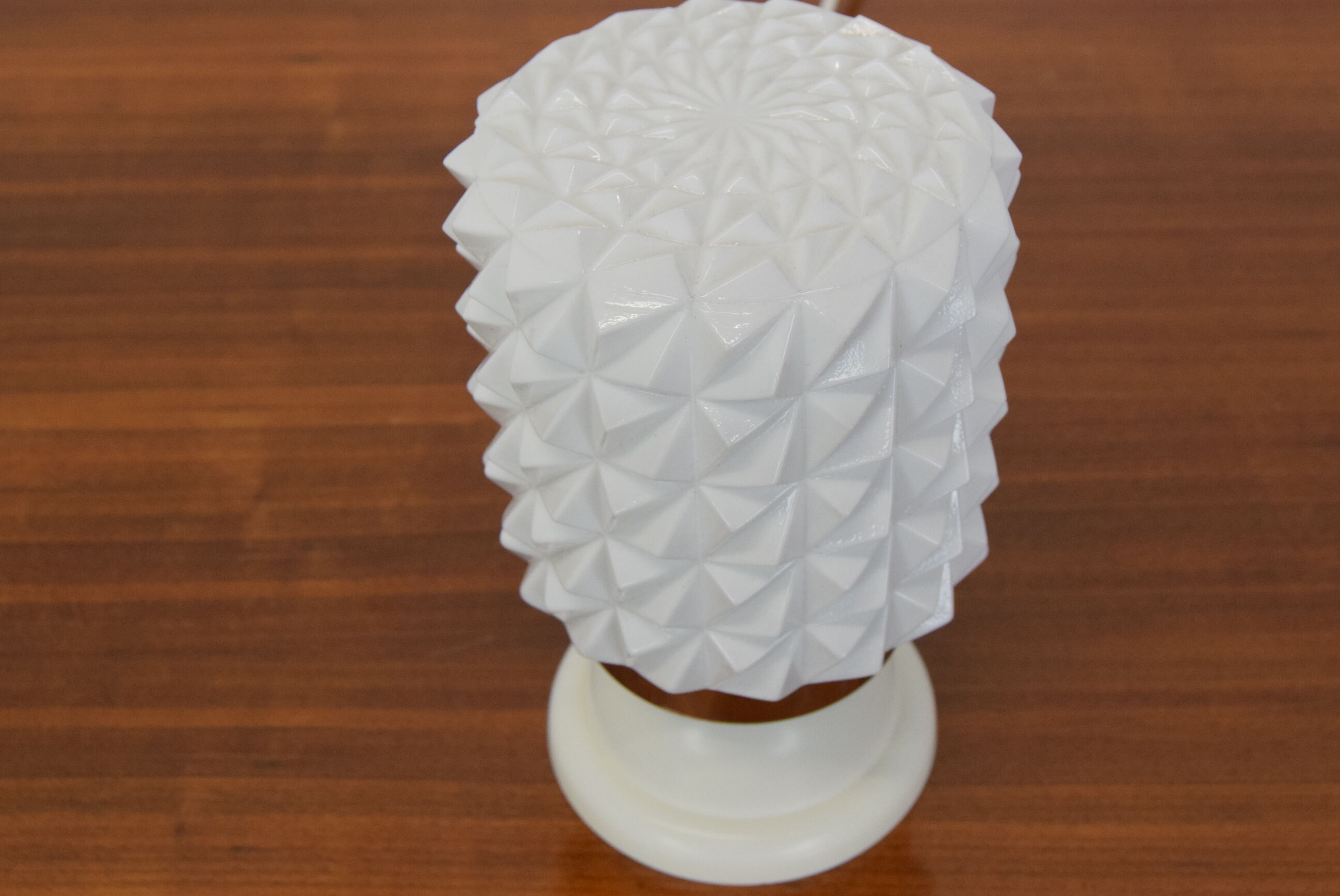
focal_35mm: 54
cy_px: 386
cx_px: 744
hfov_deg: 37.1
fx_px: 1996
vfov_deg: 25.3
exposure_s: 1/200
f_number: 7.1
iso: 1600
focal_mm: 31
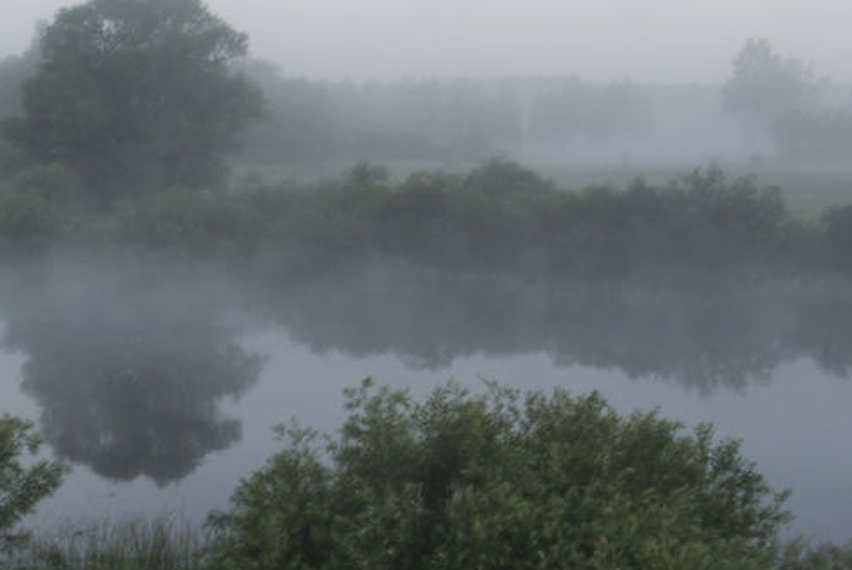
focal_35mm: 64
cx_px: 85
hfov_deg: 30.0
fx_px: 1516
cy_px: 296
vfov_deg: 21.3
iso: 100
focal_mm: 13.1
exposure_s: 1.3
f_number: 16
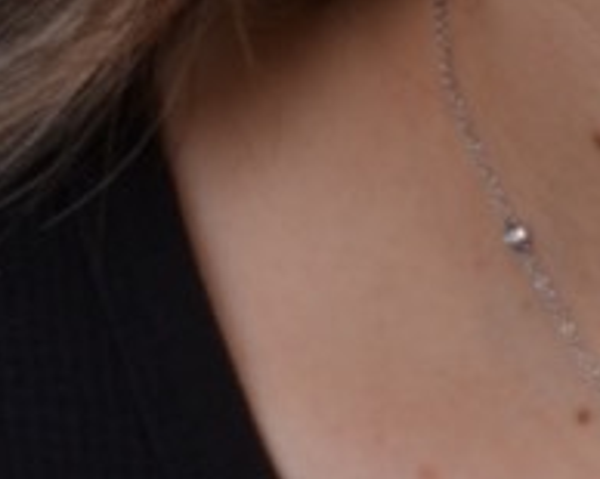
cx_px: 945
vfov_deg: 1.9
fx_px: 14199
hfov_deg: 2.4
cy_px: -433
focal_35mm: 800
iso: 100
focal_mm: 100
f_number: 32
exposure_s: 1/125
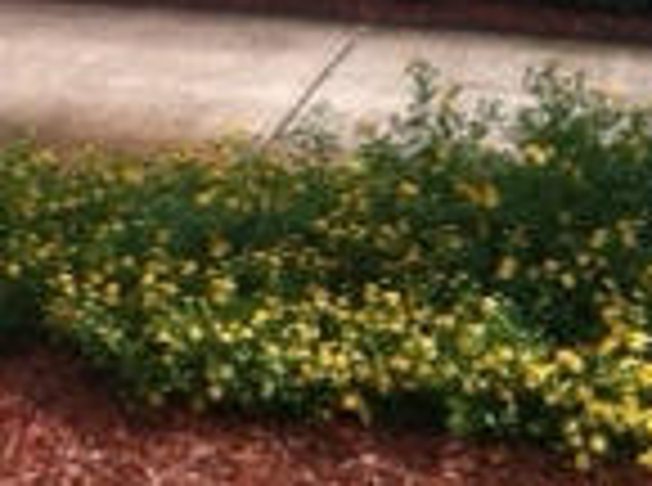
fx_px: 2912
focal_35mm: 155
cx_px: -72
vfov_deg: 9.4
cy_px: -81
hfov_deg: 12.5
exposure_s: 1/326
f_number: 2.8
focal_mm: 3.85
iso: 80
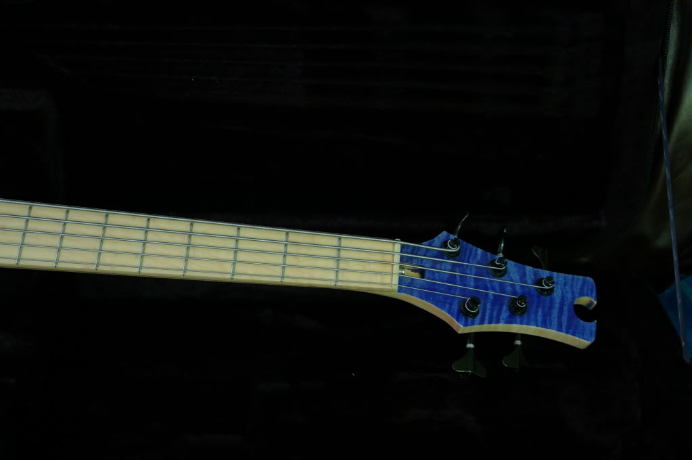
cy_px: 230
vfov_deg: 20.1
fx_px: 1296
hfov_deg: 29.9
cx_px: 346
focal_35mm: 68
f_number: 4.5
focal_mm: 45
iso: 400
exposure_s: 2
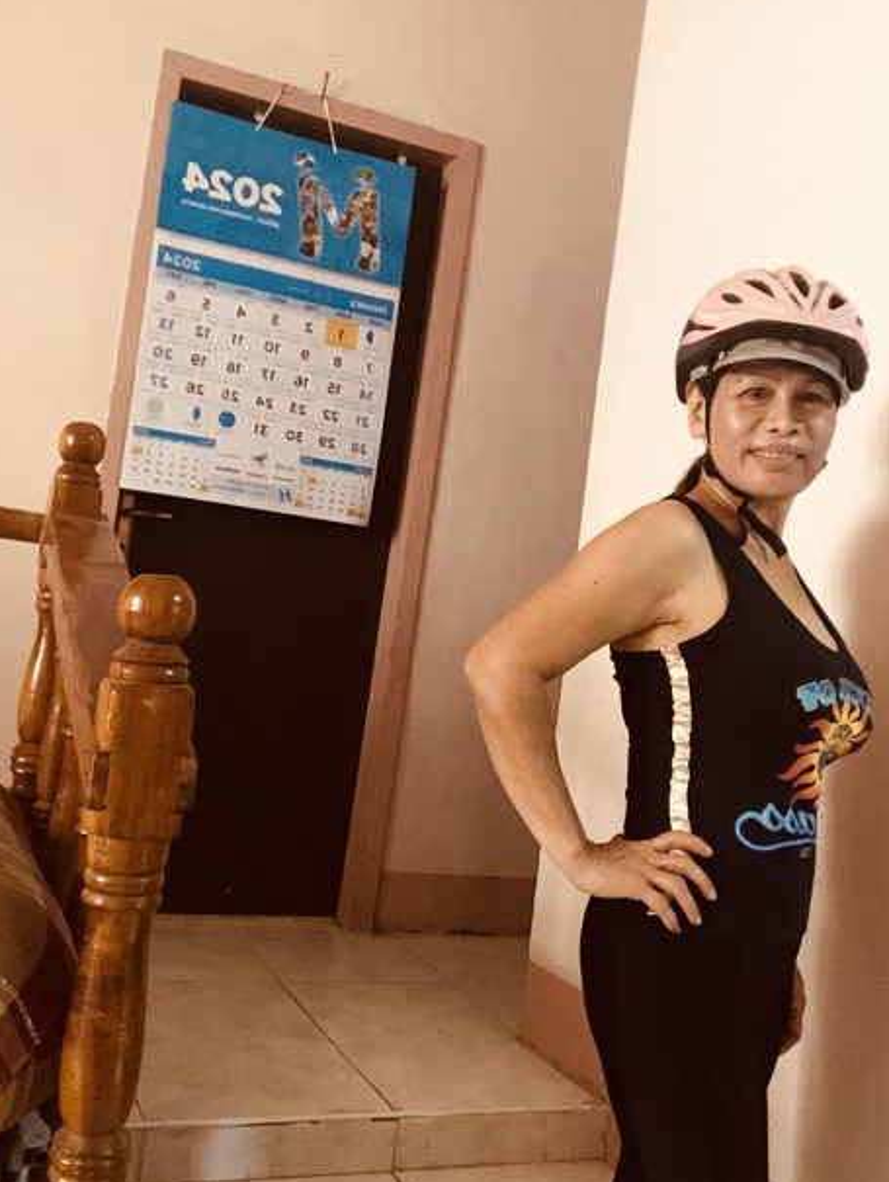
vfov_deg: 50.1
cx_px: 498
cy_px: 565
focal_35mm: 37
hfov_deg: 38.7
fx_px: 1265
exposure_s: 1/15
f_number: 2.2
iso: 640
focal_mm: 2.87
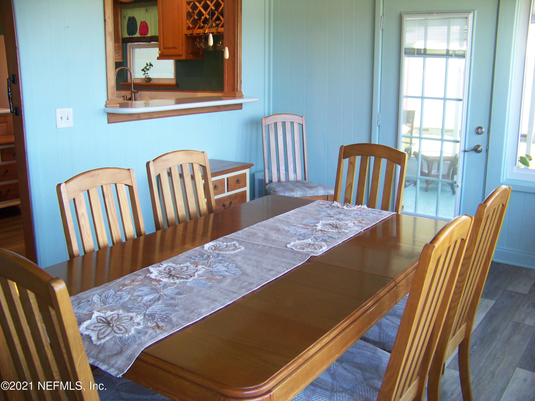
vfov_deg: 39.7
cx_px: 268
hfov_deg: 51.4
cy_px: 200
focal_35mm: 36
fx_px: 556
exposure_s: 1/30
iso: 100
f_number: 2.8
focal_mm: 5.85
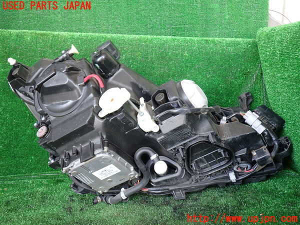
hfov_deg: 60.0
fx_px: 260
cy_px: 112
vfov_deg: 46.8
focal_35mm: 30
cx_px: 150
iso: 200
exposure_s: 1/60
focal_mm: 5.4
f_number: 2.3
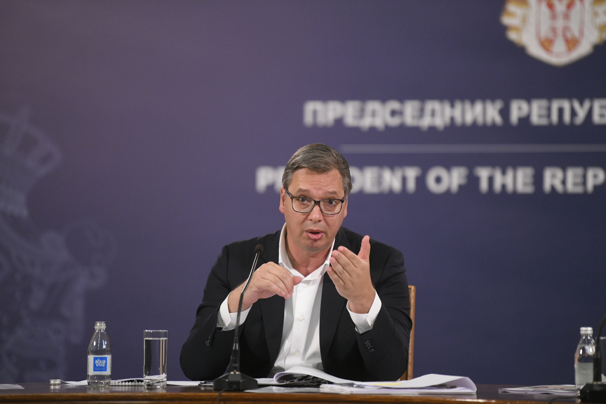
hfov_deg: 10.3
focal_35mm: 200
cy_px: 202
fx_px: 3366
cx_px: 303
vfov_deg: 6.9
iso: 3200
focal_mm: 200
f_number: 2.8
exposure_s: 1/250
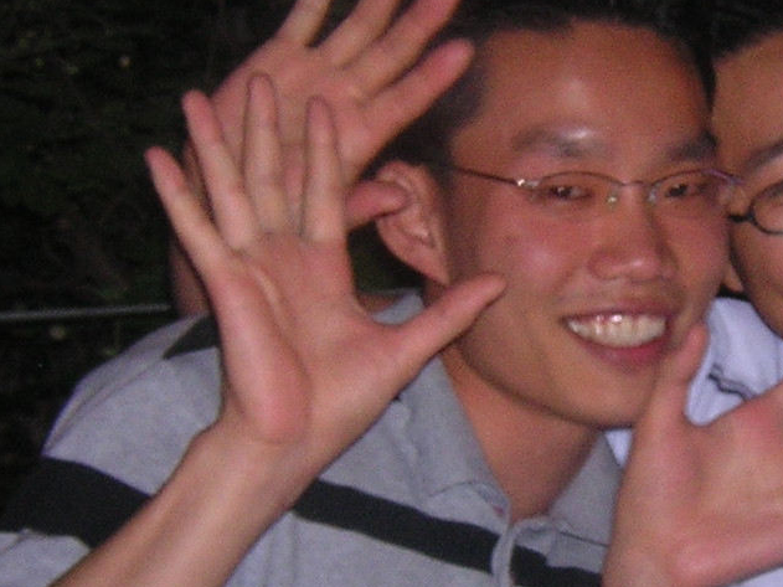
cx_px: 691
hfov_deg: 17.8
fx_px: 2465
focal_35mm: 109
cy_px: 325
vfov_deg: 13.6
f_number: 5.6
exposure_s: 1/60.1
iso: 240
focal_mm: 5.6
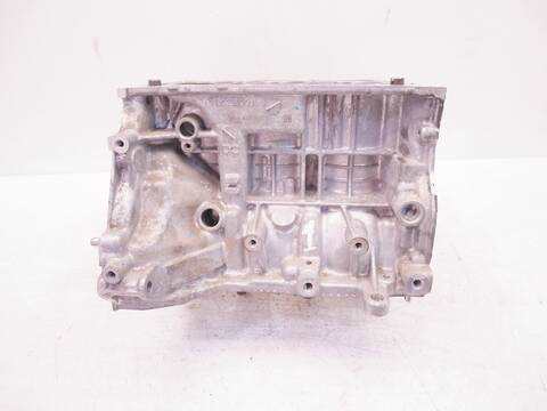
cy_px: 206
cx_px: 274
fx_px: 379
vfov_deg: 56.8
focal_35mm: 24
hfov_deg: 71.6
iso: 320
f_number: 3.5
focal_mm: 12
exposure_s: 1/60
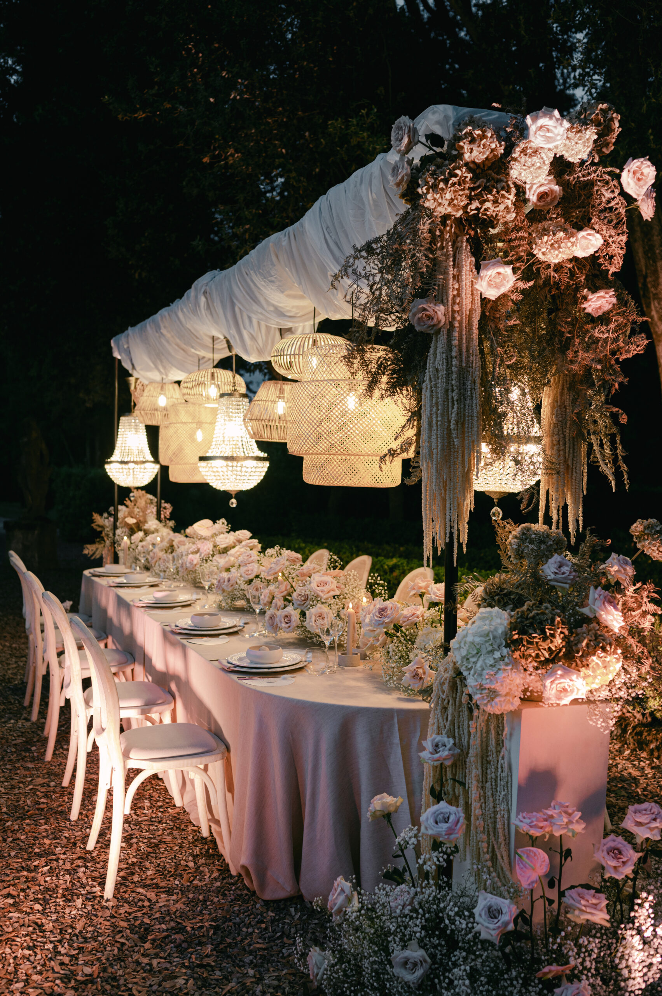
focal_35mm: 35
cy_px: 498
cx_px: 331
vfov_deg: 54.5
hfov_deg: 37.8
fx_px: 967
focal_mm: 35
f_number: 2.8
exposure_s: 1/125
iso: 640
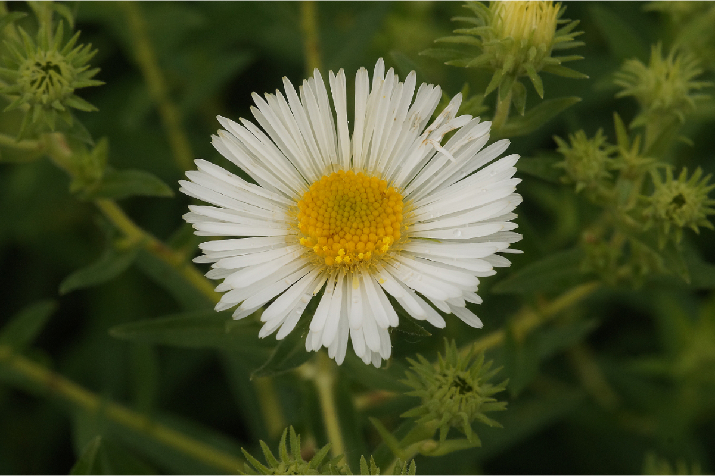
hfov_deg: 13.7
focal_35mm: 150
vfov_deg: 9.1
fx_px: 2979
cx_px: 358
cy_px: 238
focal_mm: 100
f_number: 13
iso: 640
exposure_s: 1/160
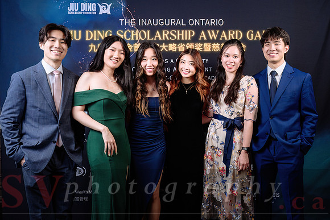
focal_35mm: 36
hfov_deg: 52.6
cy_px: 107
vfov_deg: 36.6
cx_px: 187
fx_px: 333
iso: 500
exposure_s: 1/160
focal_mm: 32
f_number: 5
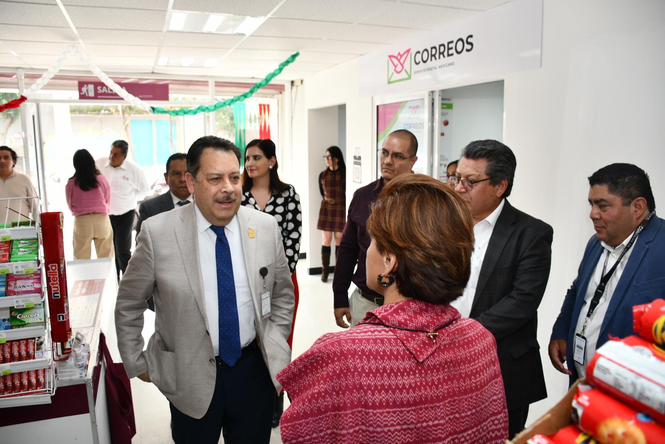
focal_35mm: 27
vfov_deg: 47.9
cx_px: 332
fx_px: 499
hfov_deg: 67.4
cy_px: 222
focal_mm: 18
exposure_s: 1/60
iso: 280
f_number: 4
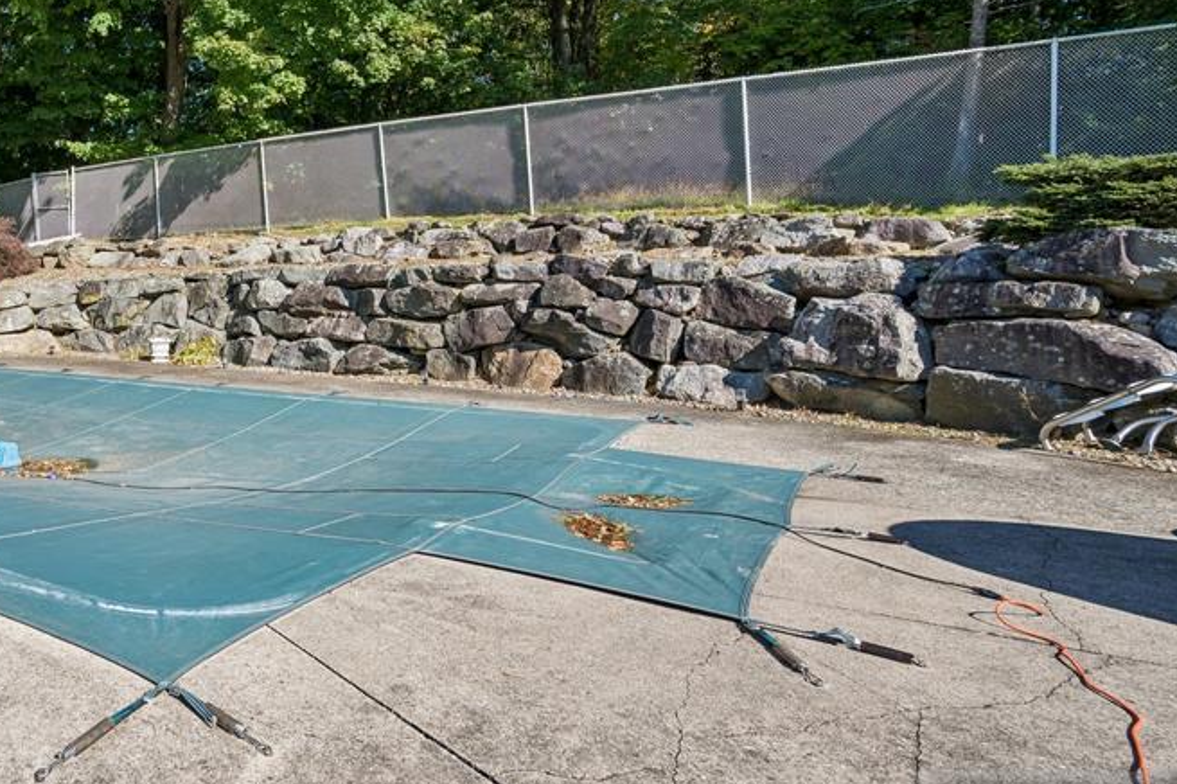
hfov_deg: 66.0
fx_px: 817
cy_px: 288
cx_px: 262
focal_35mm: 25
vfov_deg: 50.7
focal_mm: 16
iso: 64
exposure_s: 1/100
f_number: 8
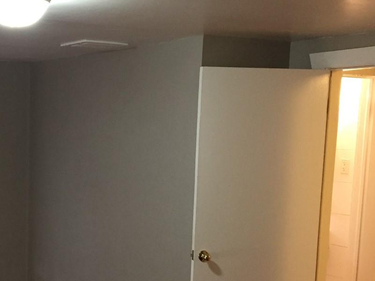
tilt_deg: -6.7
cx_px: 60
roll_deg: -1.3
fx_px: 628
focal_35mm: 58
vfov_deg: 24.9
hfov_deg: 32.1
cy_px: 213
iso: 160
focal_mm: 4.15
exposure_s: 1/30
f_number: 2.2
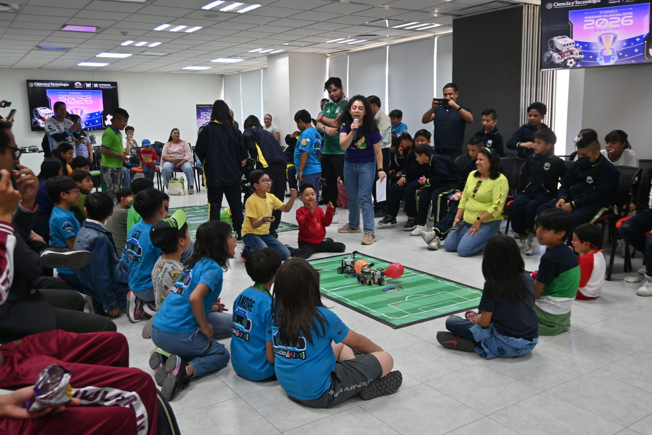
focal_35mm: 32
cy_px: 218
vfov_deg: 41.7
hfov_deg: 59.5
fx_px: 570
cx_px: 326
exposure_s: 1/125
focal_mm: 21
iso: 560
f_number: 4
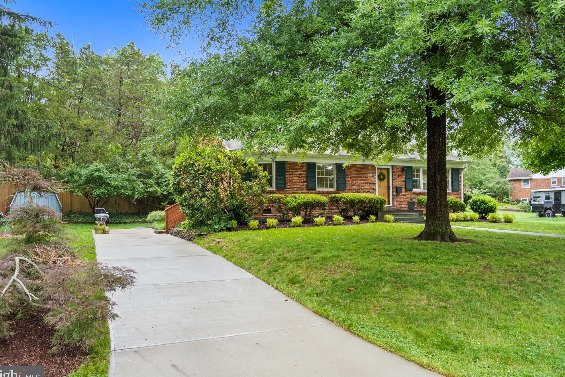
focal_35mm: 27
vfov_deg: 47.9
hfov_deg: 67.4
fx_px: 424
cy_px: 191
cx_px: 274
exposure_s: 1/100
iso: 200
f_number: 4
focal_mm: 26
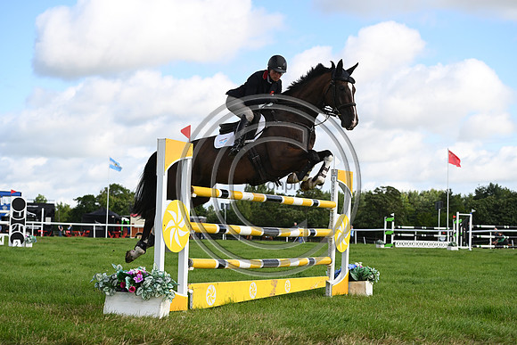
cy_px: 172
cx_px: 258
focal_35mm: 70
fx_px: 1005
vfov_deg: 19.5
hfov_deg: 28.8
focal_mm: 70
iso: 280
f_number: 4.5
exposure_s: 1/1250
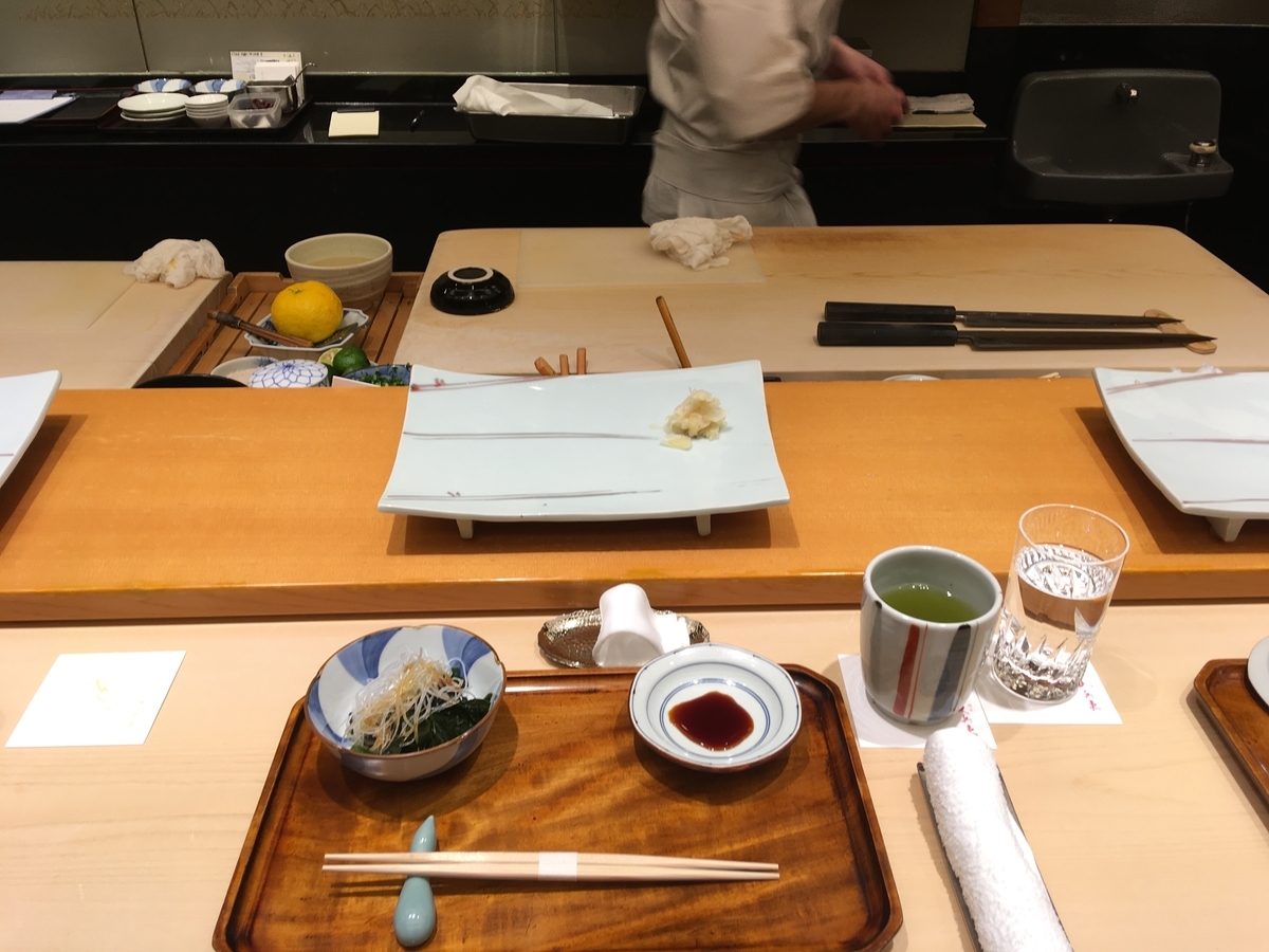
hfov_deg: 61.7
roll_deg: -0.9
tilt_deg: -32.8
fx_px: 1063
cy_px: 476
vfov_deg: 48.2
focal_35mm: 29
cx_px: 634
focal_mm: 4.15
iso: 25
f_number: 2.2
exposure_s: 1/30
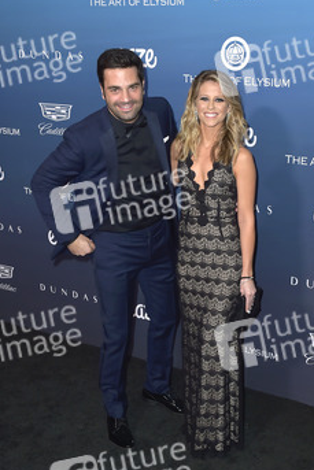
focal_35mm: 42
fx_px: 549
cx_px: 161
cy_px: 270
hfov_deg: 31.9
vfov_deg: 46.2
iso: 250
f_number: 5.6
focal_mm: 36
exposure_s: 1/250
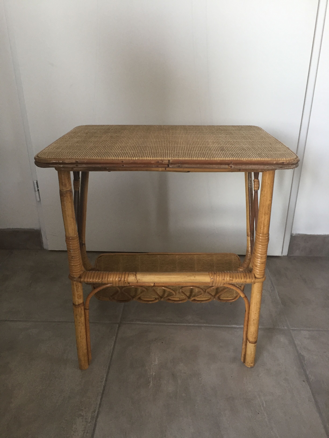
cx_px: 164
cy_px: 219
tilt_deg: -22.5
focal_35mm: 29
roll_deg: -0.6
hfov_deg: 48.2
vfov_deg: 61.7
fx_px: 367
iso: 64
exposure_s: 1/33
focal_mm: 4.15
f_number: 2.2
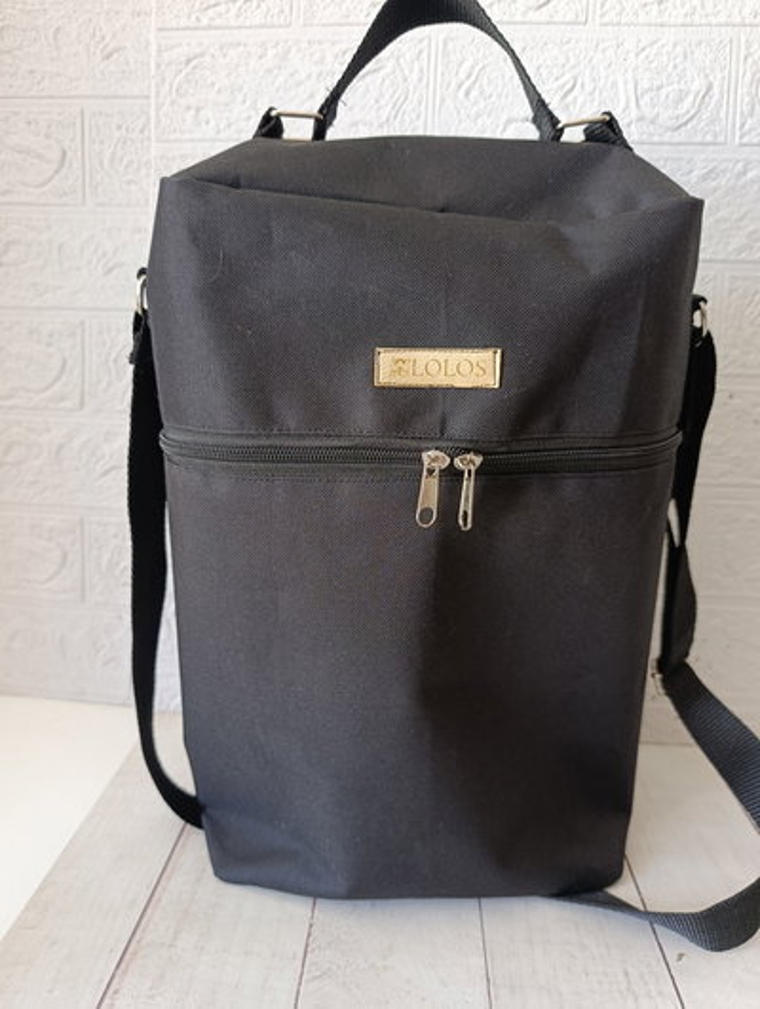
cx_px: 380
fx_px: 671
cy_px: 504
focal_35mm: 23
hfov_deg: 59.0
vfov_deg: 73.8
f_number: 1.65
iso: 677
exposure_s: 1/100
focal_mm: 6.11
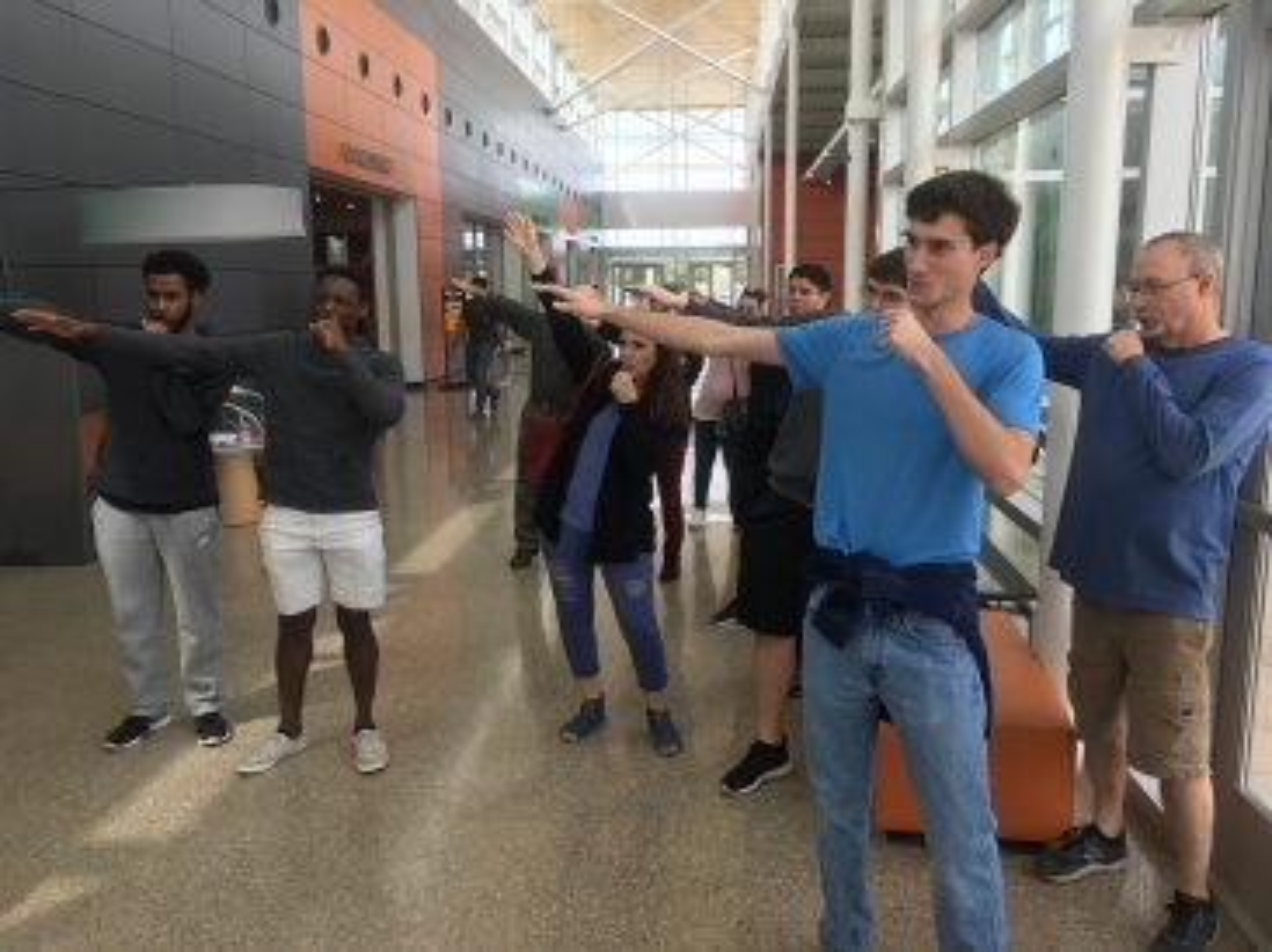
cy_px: 476
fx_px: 1065
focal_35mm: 29
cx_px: 636
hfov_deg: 61.7
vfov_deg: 48.2
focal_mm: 4.15
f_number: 2.2
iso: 25
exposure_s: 1/120
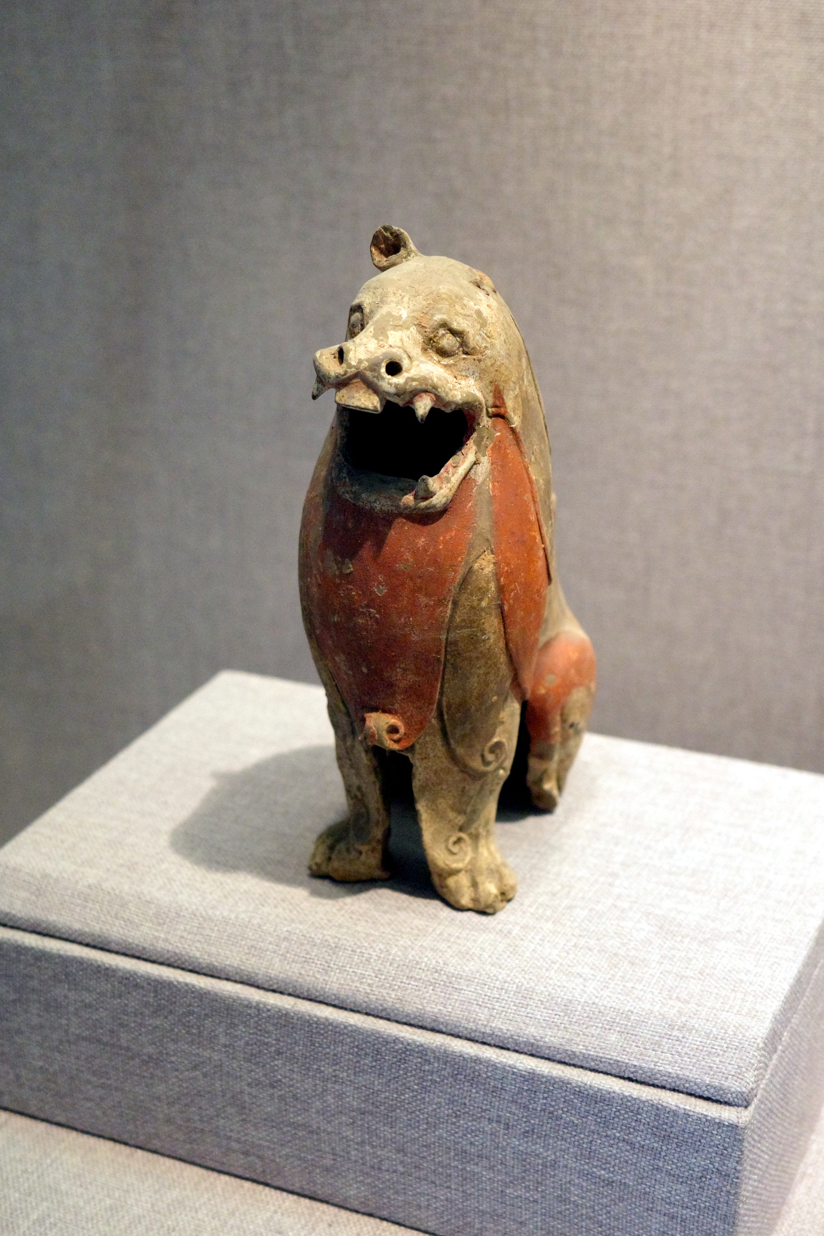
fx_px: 1373
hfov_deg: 33.4
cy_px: 618
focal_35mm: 40
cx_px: 412
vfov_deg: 48.5
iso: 2500
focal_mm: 26
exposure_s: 1/40
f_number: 2.8
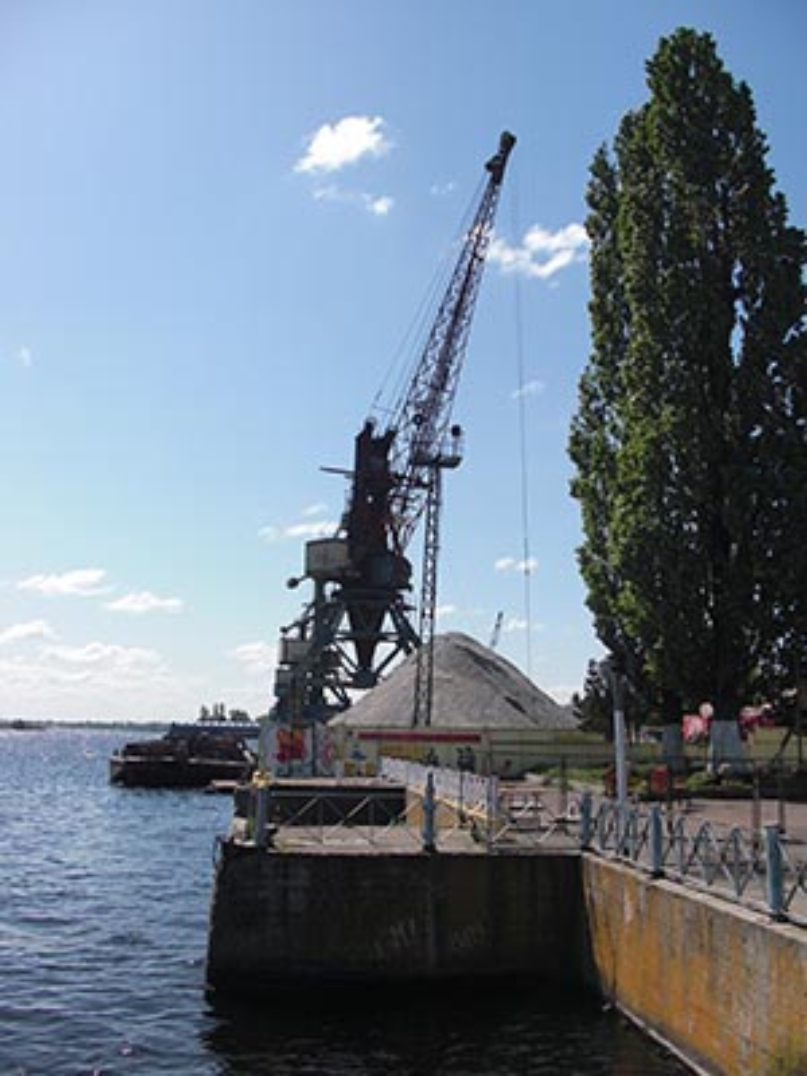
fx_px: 1119
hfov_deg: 39.7
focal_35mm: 36
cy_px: 538
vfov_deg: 51.4
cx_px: 404
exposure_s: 1/200
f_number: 7.9
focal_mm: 6.3
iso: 50
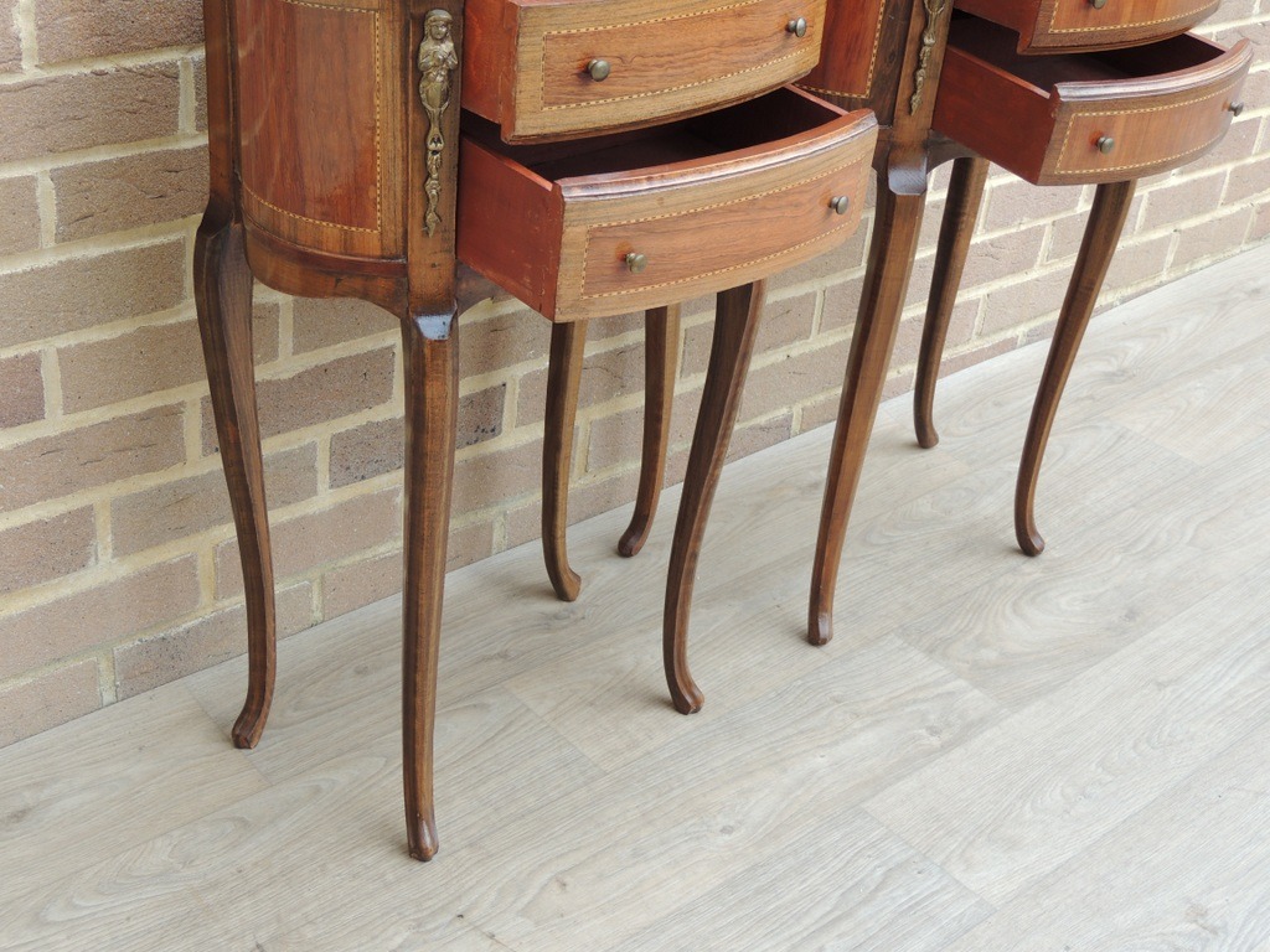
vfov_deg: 30.9
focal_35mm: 47
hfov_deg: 40.4
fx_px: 1724
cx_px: 635
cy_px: 476
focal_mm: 8.3
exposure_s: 1/50
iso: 100
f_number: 3.5
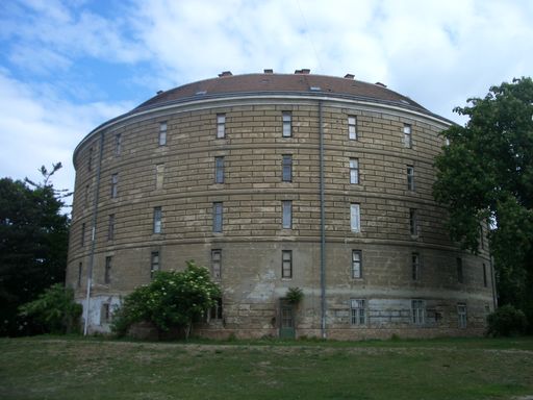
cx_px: 266
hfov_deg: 52.6
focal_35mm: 35
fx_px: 539
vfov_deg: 40.7
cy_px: 200
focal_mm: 5.8
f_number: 4.3
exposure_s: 1/400
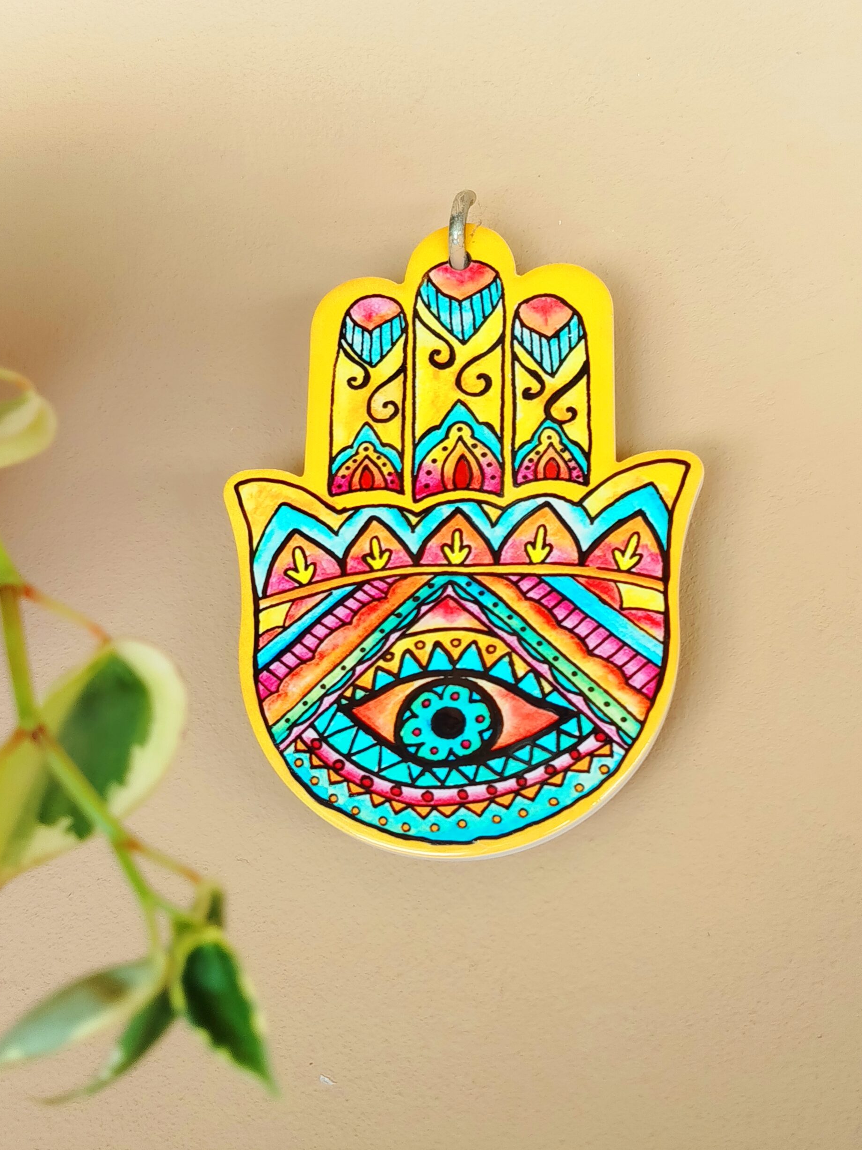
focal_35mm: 50
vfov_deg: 38.2
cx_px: 420
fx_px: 1660
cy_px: 561
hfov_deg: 29.1
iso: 64
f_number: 1.7
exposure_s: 1/60
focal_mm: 5.31
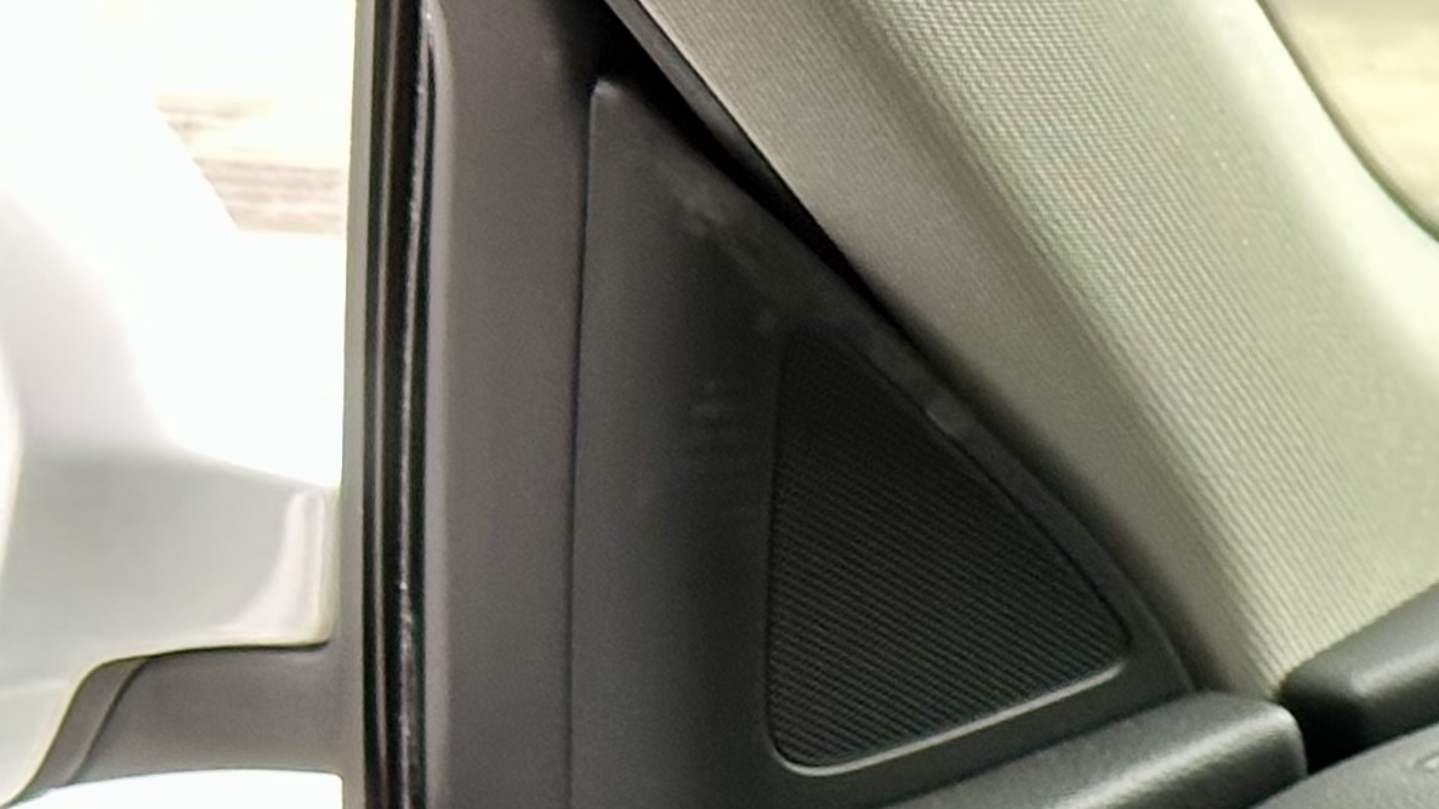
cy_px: 1740
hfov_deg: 11.6
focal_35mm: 176
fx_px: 6715
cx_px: 2318
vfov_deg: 6.6
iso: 200
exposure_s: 1/40
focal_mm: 6.86
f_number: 1.78
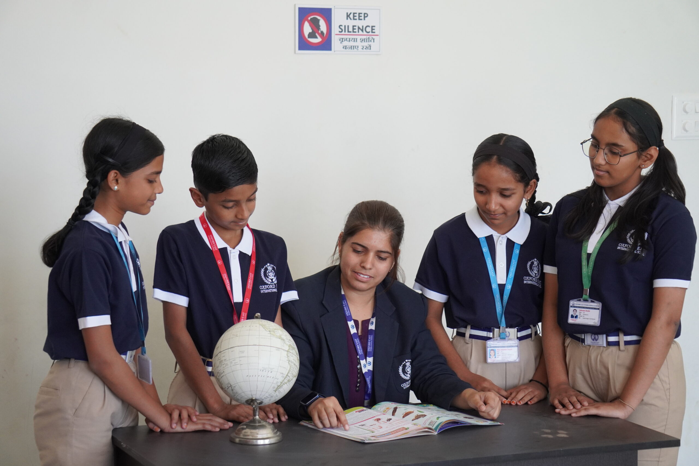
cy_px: 233
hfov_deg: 24.6
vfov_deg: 16.6
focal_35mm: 82
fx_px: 1602
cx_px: 350
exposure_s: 1/160
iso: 1250
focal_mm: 55
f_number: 4.5
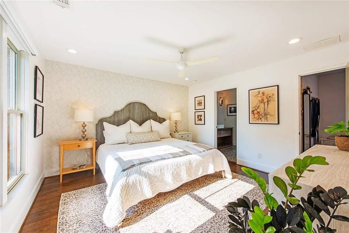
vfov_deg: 81.2
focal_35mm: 14
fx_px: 136
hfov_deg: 104.2
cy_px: 116
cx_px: 174
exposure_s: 1/320
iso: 400
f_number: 11
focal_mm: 14
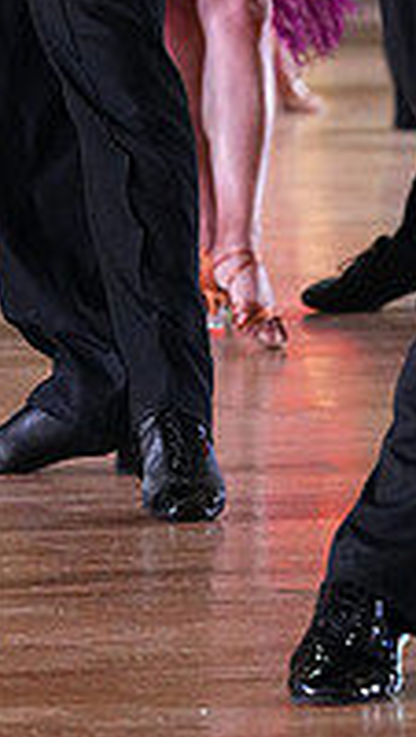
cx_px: -156
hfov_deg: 2.7
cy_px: -251
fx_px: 8775
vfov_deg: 4.8
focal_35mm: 449
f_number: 5
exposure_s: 1/400
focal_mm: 148
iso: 8000
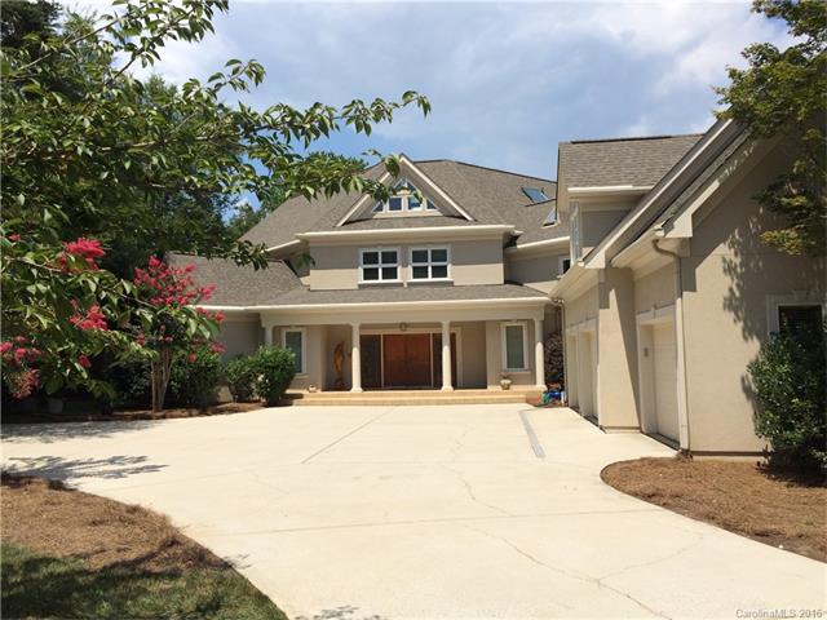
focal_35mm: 29
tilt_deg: +3.6
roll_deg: +1.4
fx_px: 693
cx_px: 414
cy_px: 310
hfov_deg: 61.7
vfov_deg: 48.2
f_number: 2.2
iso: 32
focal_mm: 4.15
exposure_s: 1/2933
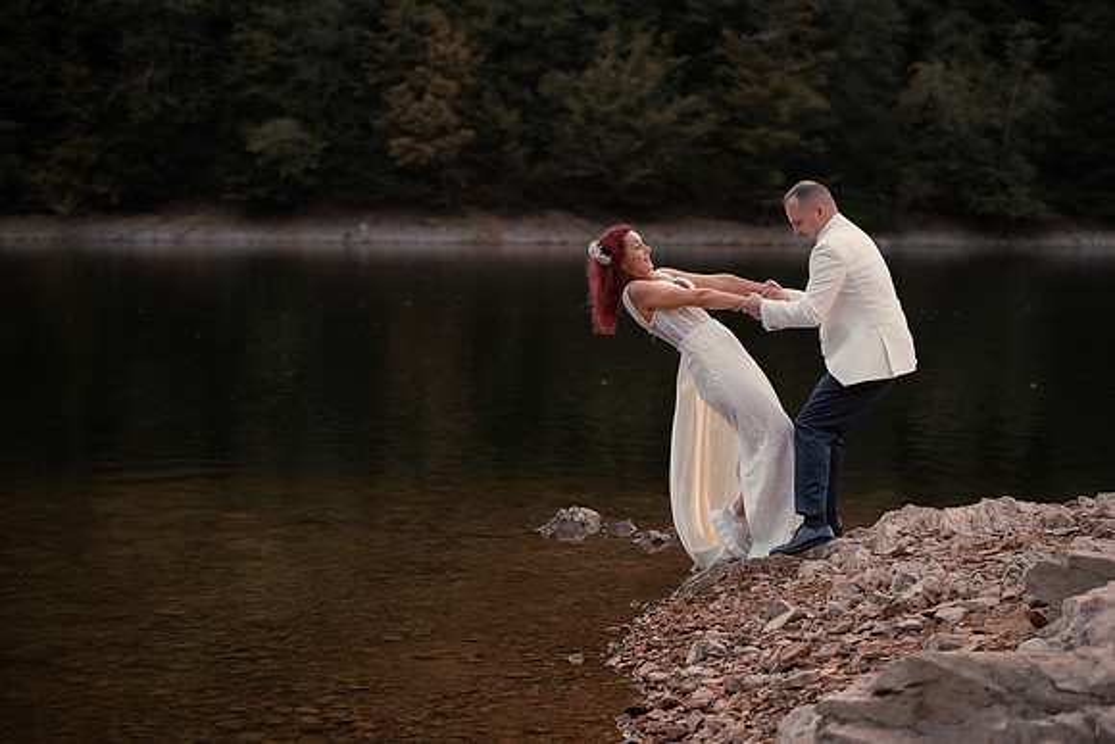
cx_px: 558
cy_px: 372
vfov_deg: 16.5
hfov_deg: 24.5
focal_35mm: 83
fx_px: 2565
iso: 640
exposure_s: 1/1000
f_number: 3.2
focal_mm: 80
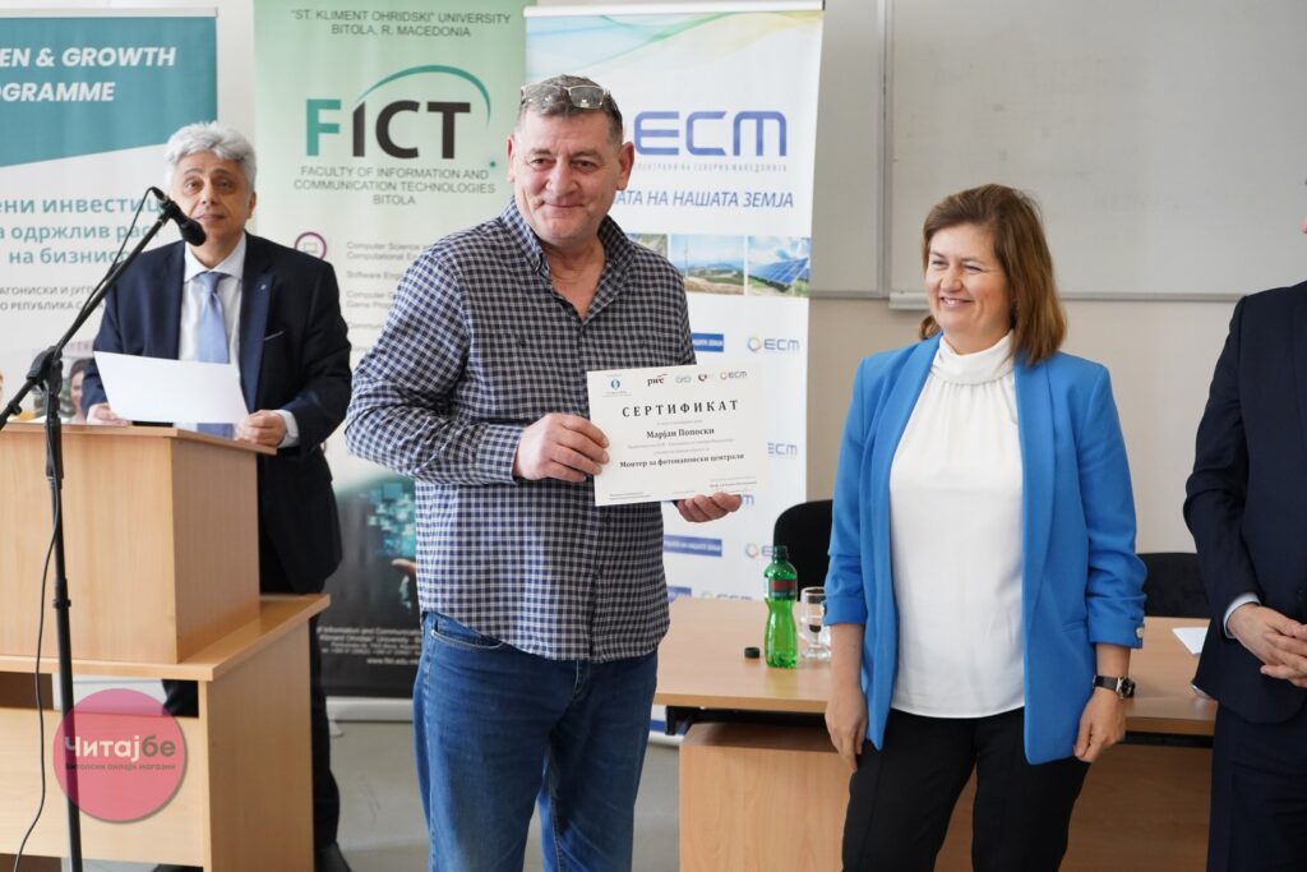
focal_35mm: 60
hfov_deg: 33.4
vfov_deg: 22.6
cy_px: 436
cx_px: 654
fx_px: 2178
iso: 4000
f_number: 5
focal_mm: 60
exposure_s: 1/250
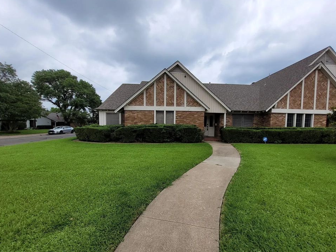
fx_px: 136
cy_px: 131
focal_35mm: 14
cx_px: 179
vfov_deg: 85.6
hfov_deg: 101.9
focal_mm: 1.74
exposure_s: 1/1809
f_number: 2.2
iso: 40
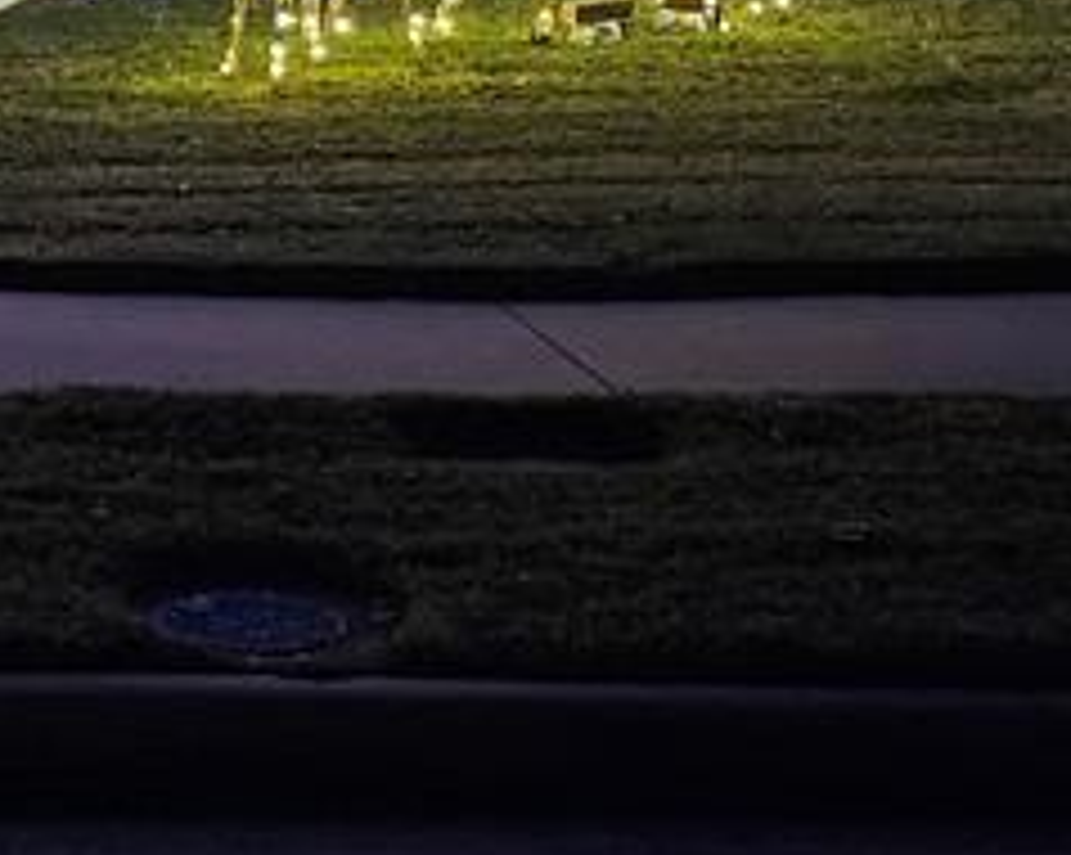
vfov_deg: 15.0
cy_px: 4
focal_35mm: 101
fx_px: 3199
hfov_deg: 16.9
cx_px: -621
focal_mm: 5
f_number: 1.8
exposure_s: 1/24
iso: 1000
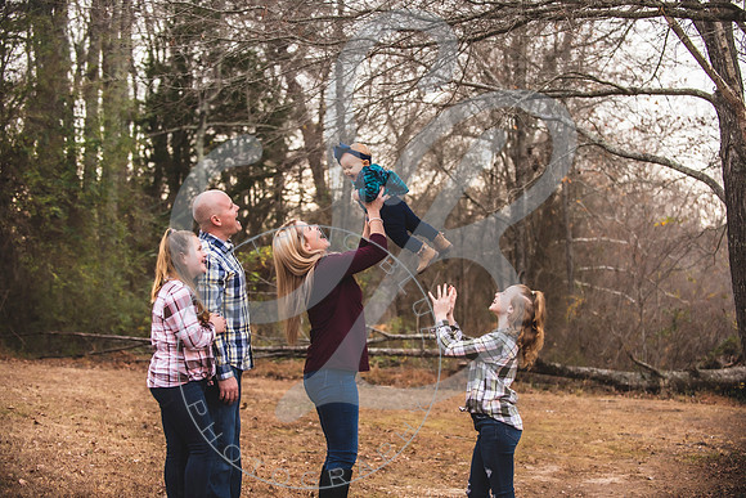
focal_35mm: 70
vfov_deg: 19.5
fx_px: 1451
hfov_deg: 28.8
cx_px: 373
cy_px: 249
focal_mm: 70
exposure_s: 1/400
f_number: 4
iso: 500
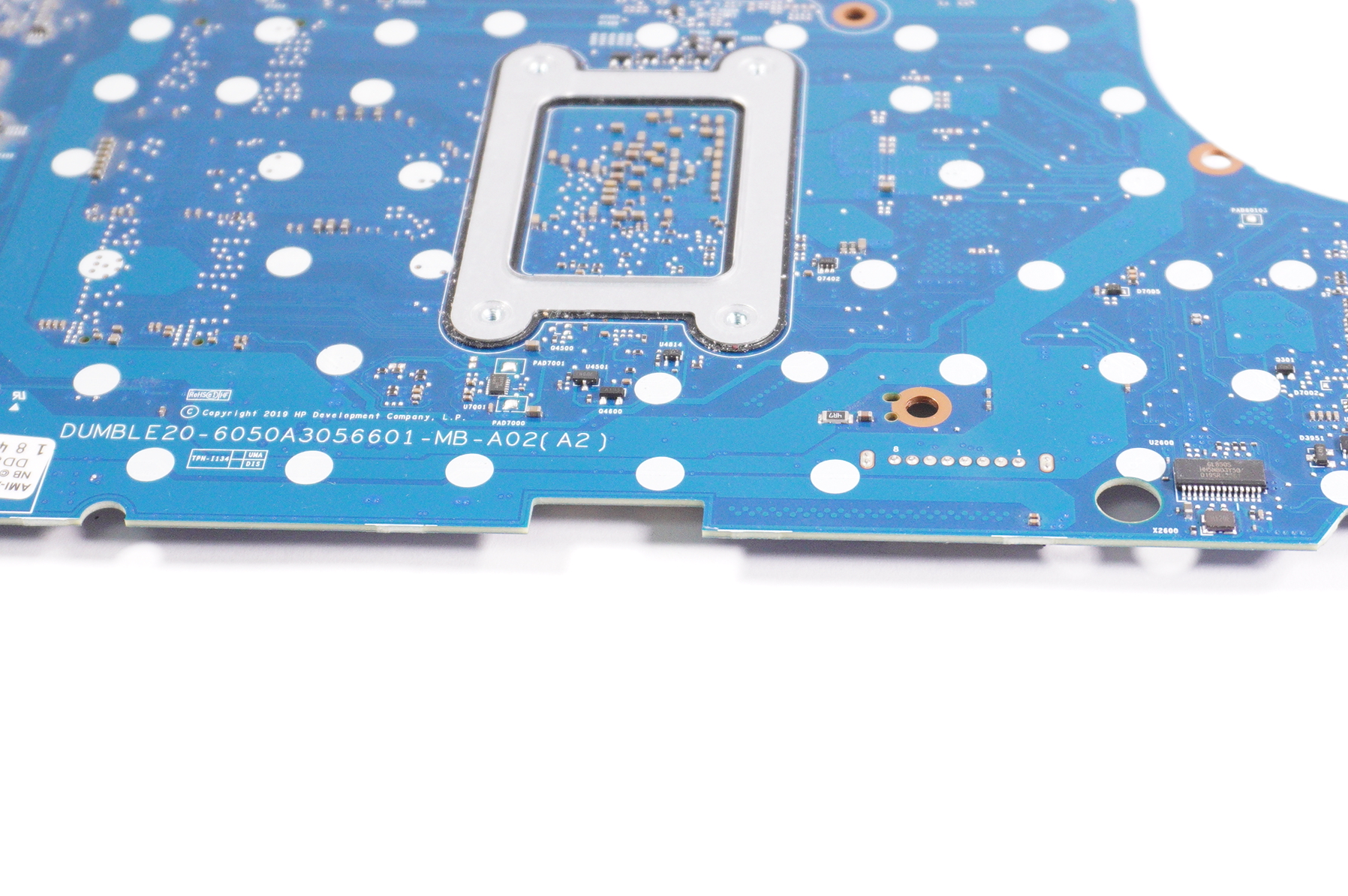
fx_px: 2538
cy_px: 218
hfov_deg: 29.7
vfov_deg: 19.9
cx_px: 669
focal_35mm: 68
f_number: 5.6
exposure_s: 1/250
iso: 1250
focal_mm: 27
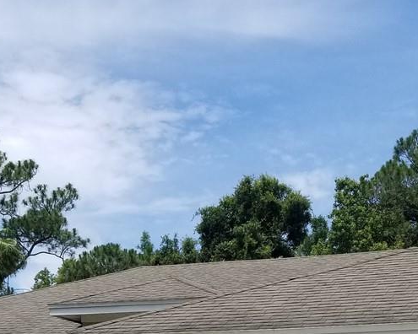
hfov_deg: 23.3
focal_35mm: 82
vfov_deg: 17.3
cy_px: 464
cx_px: 179
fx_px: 1014
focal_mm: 4.3
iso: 50
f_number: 1.7
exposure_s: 1/2728
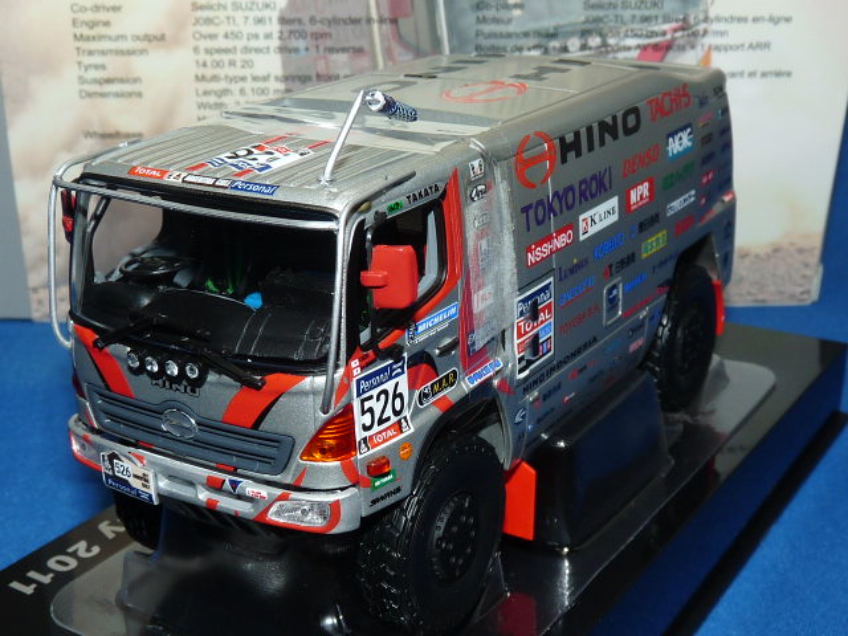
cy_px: 318
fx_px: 1274
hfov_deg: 36.8
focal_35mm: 52
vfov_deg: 28.0
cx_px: 424
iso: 100
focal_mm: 5.2
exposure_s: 1/60
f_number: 4
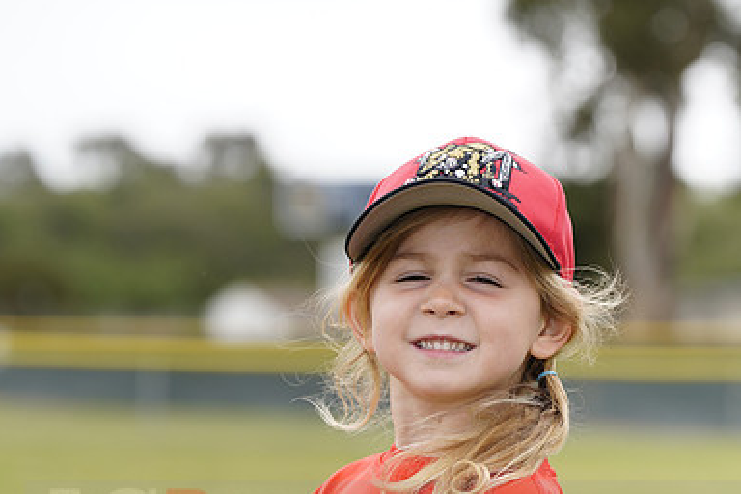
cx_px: 370
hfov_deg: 8.9
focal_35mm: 231
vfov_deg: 5.9
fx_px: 4754
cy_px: 508
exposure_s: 1/250
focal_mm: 153
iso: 100
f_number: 5.6
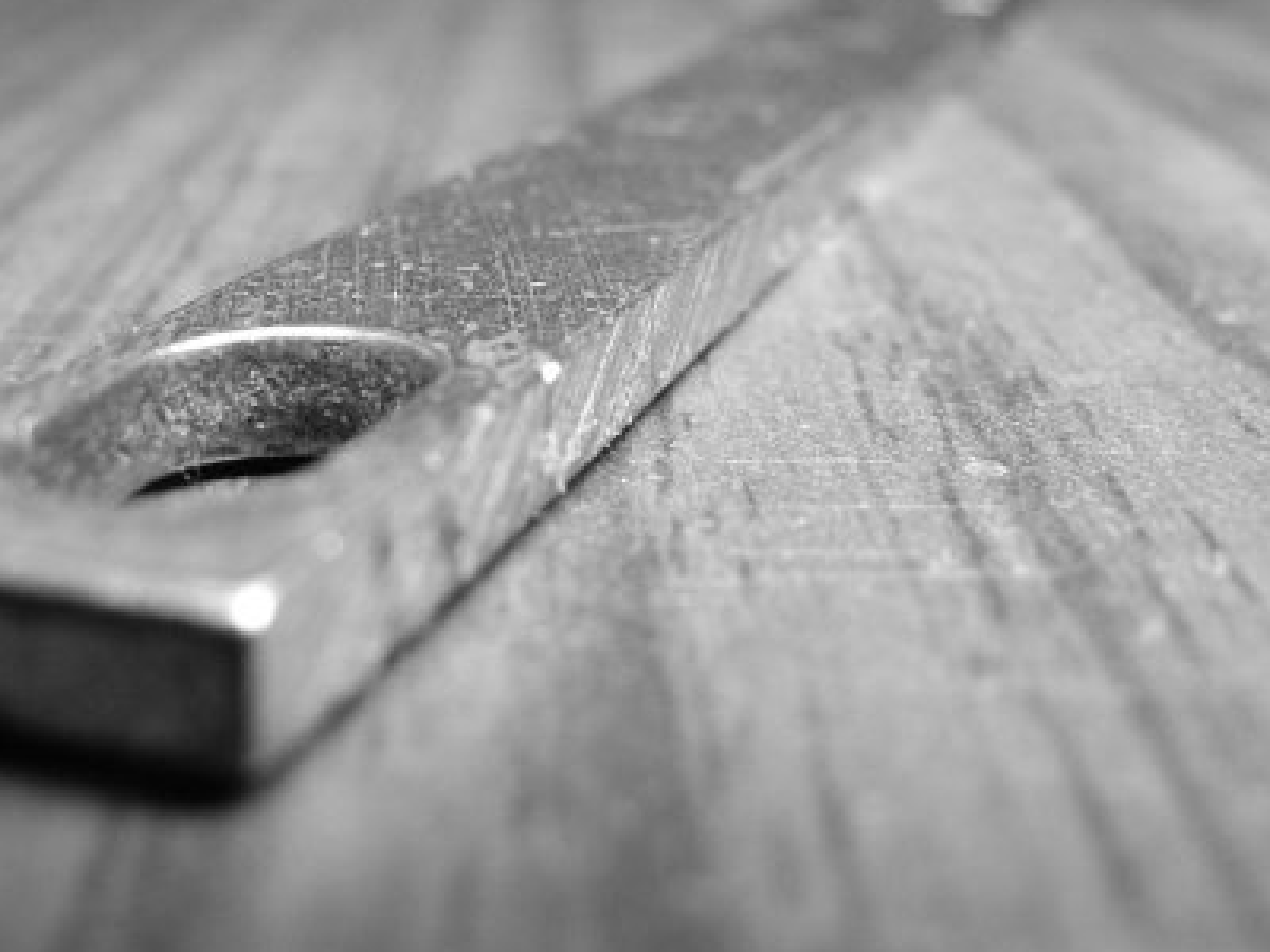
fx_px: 2055
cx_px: 521
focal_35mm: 56
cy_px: 206
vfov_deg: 25.7
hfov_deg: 34.3
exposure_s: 1/25
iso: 50
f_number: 2.8
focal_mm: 4.6
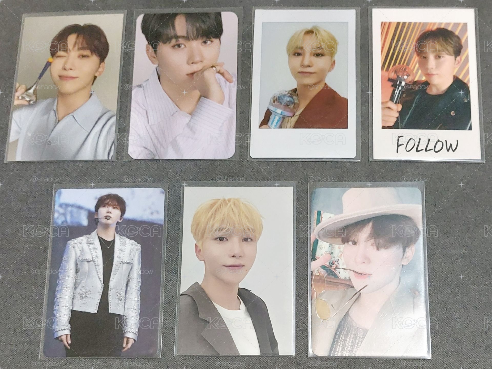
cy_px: 184
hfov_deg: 69.4
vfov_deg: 54.9
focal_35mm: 25
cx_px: 246
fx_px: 355
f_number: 1.8
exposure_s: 1/60.2
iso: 500
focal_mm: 5.23
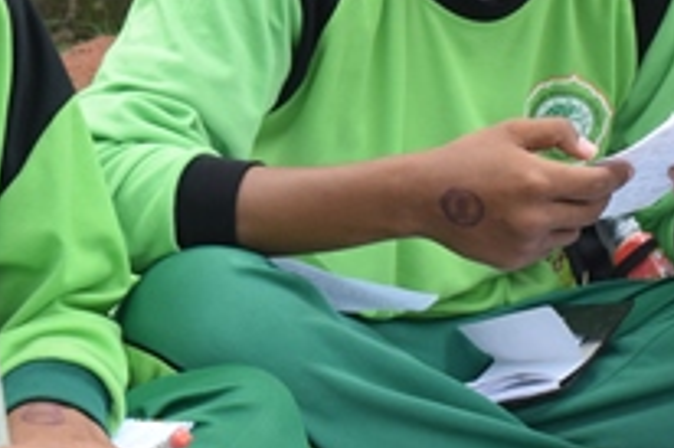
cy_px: 95
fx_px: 4190
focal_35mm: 224
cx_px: 131
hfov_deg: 9.2
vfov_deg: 6.1
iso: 280
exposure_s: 1/250
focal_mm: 40
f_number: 8
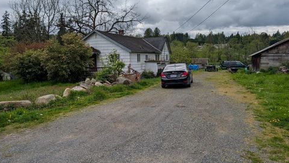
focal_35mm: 27
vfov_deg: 42.8
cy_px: 72
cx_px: 141
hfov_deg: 69.8
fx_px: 207
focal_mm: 6.9
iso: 22
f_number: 1.68
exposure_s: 1/1764
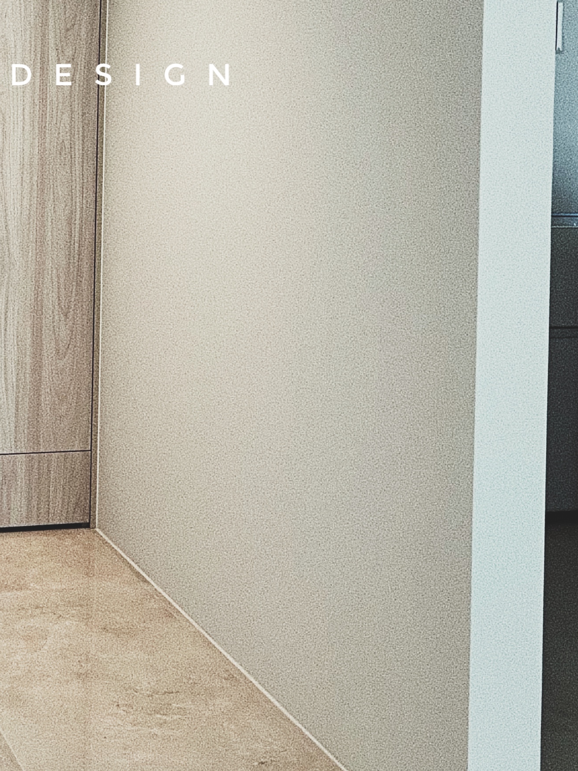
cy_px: 74
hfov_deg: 23.2
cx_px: -29
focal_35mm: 60
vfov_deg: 30.7
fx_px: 1336
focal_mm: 5.7
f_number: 1.5
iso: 80
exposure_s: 1/60
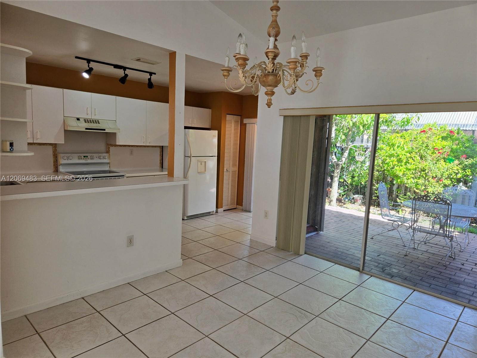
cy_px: 179
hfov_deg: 73.9
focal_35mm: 23
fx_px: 317
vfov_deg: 58.9
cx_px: 238
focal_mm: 5.4
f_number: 1.8
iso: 32
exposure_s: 1/120
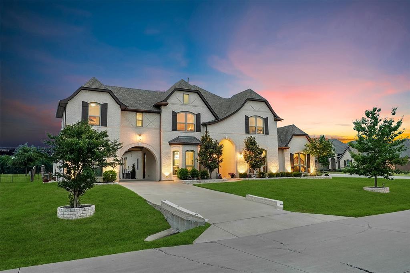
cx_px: 205
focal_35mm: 25
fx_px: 285
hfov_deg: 71.5
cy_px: 136
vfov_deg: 51.3
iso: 1600
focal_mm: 17
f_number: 8
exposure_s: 1/10
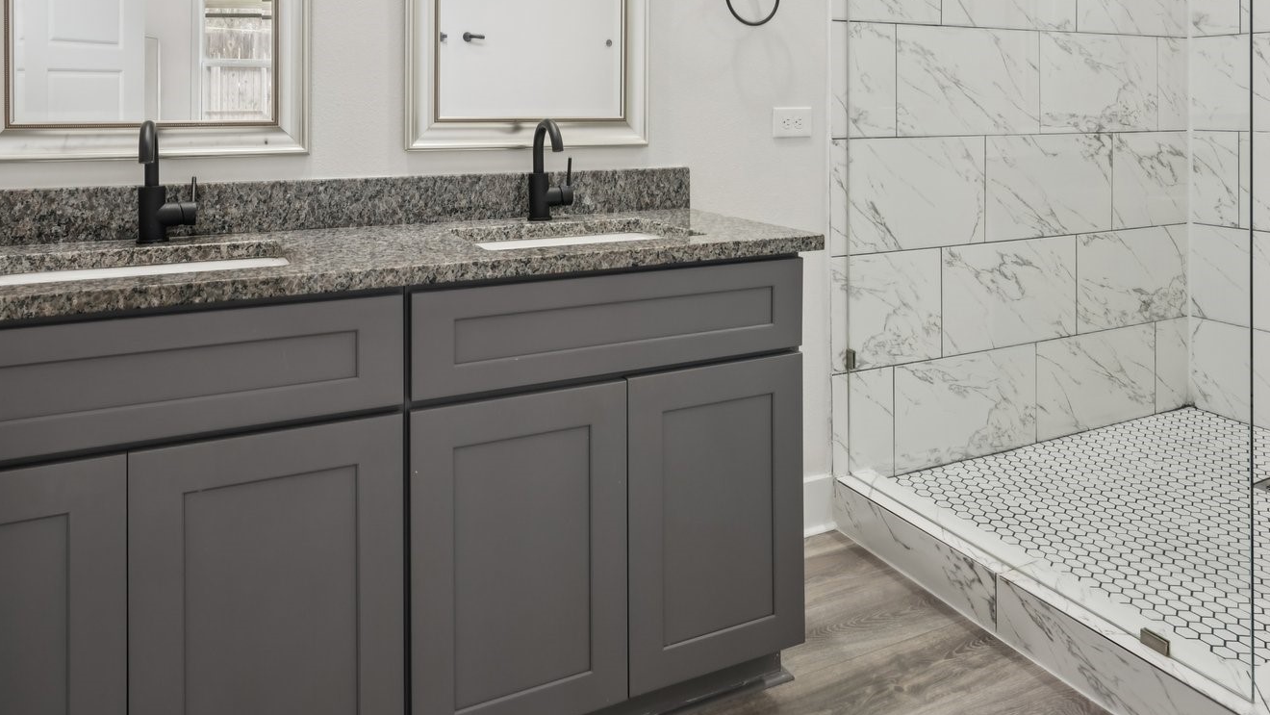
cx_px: 641
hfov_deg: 71.9
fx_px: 876
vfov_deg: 41.8
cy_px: 111
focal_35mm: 26
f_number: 8
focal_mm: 16
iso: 400
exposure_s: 1/20
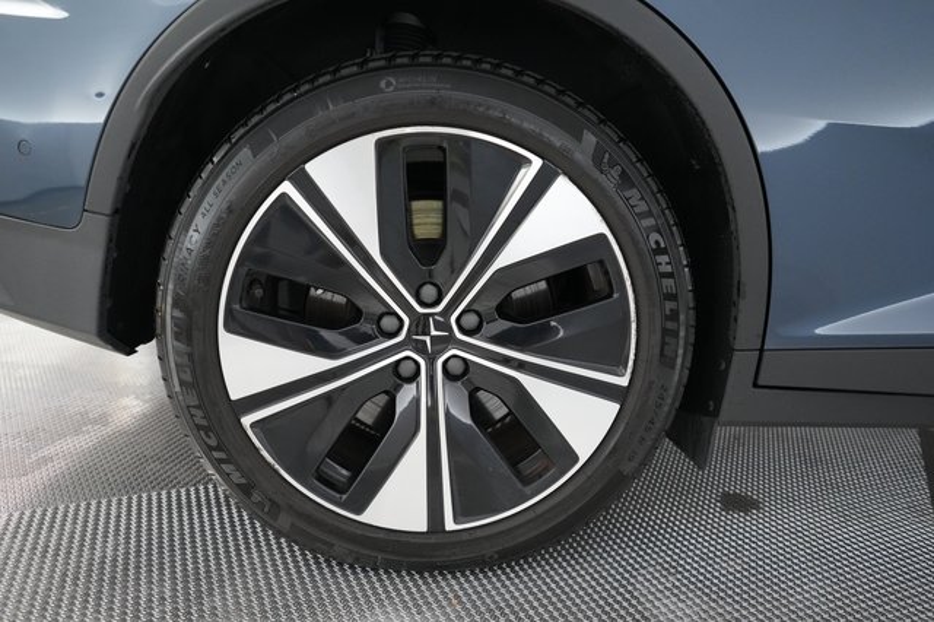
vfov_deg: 47.9
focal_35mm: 27
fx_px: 700
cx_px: 467
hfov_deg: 67.4
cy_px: 311
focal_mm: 27
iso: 5000
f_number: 2.8
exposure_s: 1/320
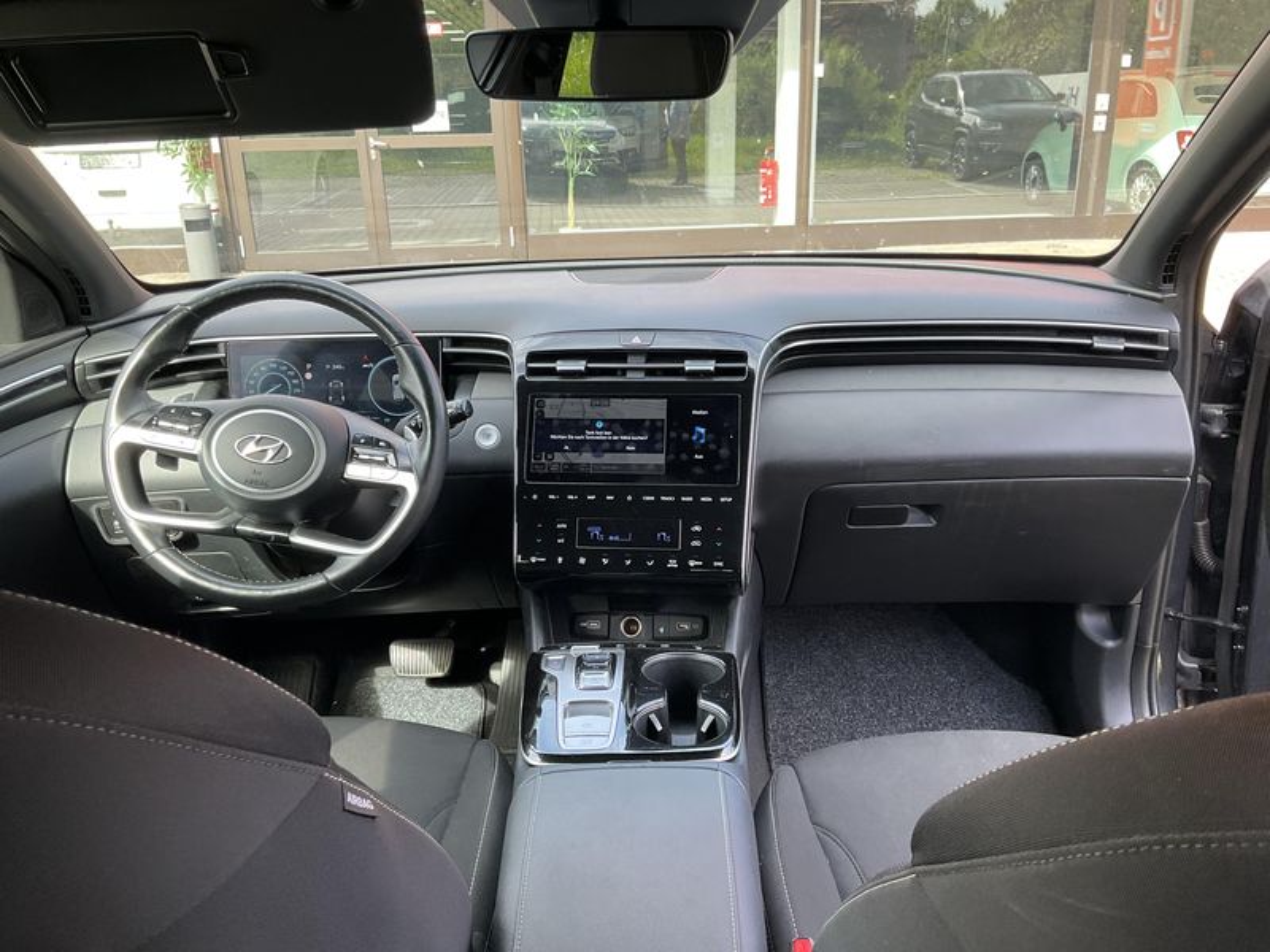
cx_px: 635
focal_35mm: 29
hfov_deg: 61.7
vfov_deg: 48.2
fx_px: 1064
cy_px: 476
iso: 25
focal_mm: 3
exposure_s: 1/122
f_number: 1.8
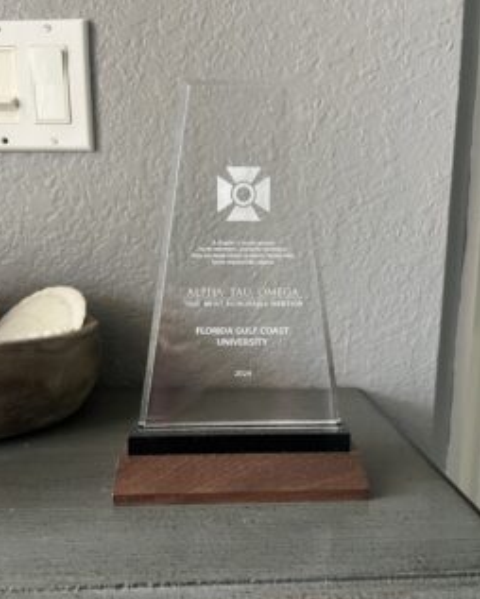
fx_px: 497
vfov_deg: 62.1
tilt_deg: -9.2
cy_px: 325
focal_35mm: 28
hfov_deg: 51.6
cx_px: 237
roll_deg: -0.6
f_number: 1.5
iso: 500
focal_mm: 5.7
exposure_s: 1/55
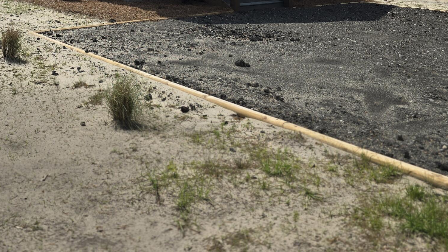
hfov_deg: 39.8
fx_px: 594
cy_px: -83
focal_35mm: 50
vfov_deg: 21.5
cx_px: 97
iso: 12
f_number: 1.7
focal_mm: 6.3
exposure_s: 1/1361
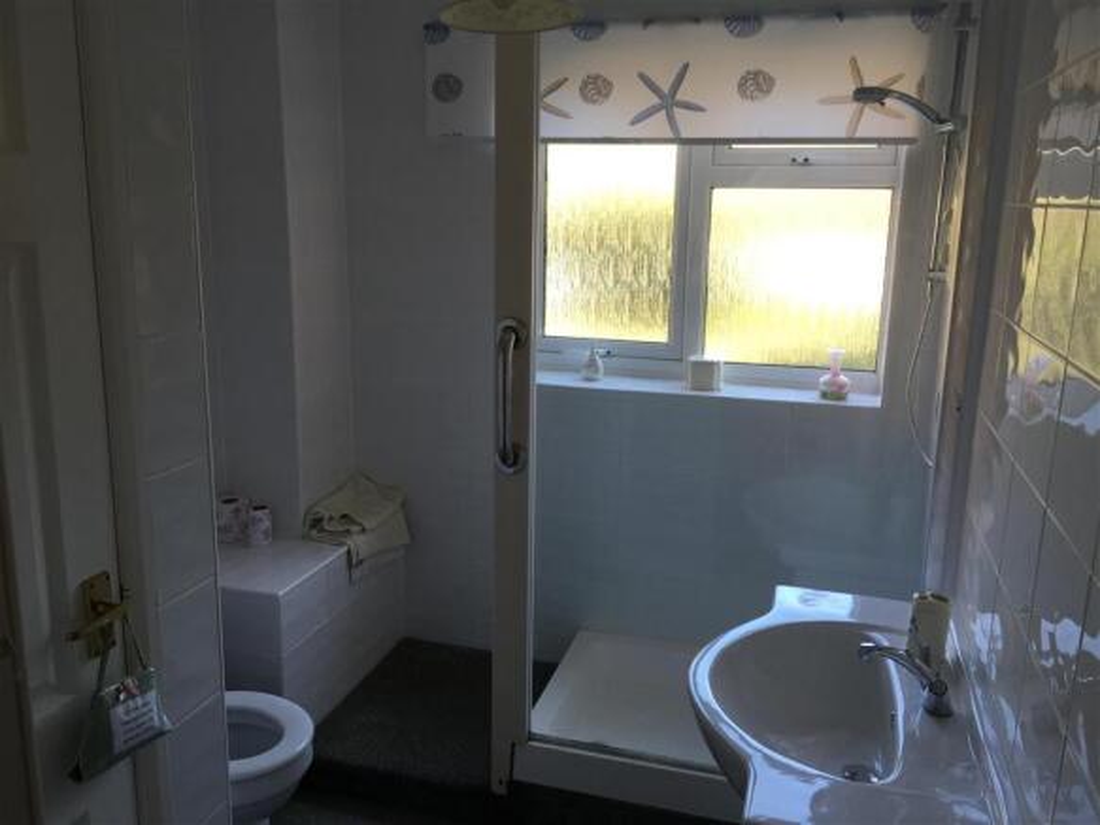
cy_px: 412
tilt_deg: -11.5
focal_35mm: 29
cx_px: 550
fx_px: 921
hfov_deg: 61.7
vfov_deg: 48.2
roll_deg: -1.6
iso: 40
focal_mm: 4.15
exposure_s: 1/60
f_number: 2.2
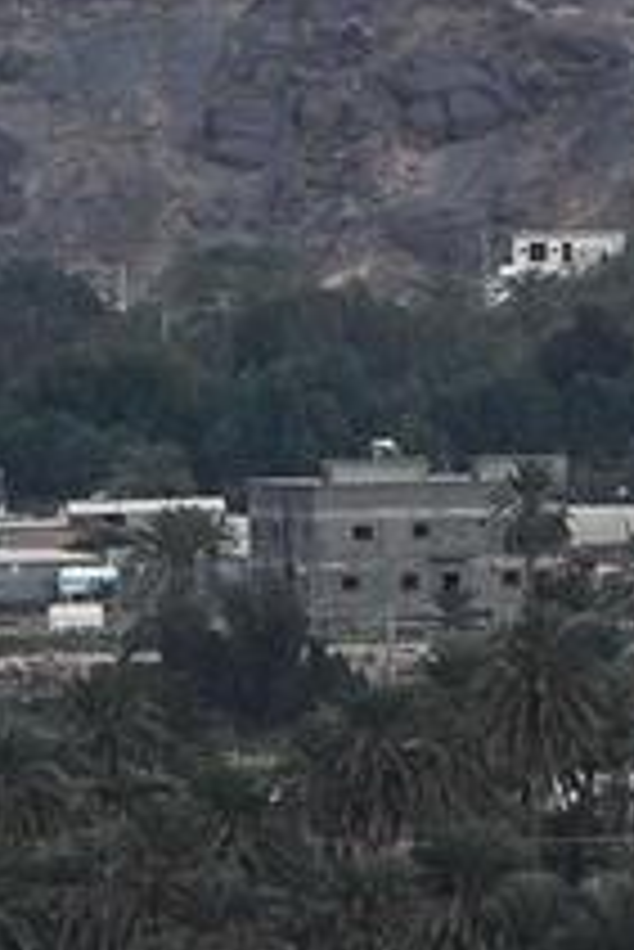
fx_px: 40005
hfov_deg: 0.9
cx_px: -1003
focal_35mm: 1517
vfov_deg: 1.4
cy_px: 558
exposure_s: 1/80
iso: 400
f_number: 5.6
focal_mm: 200
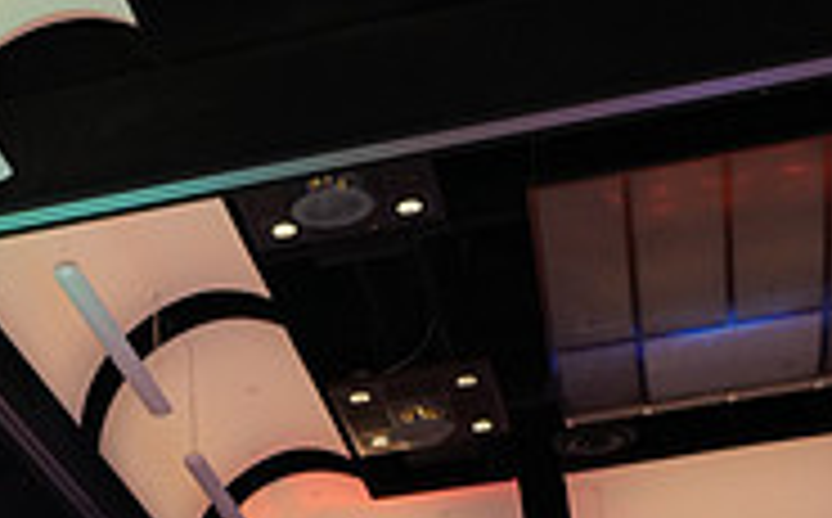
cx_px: 25
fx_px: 2173
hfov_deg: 21.0
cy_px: 1293
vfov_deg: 11.1
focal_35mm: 96
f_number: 5
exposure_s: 1/250
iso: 2000
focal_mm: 30
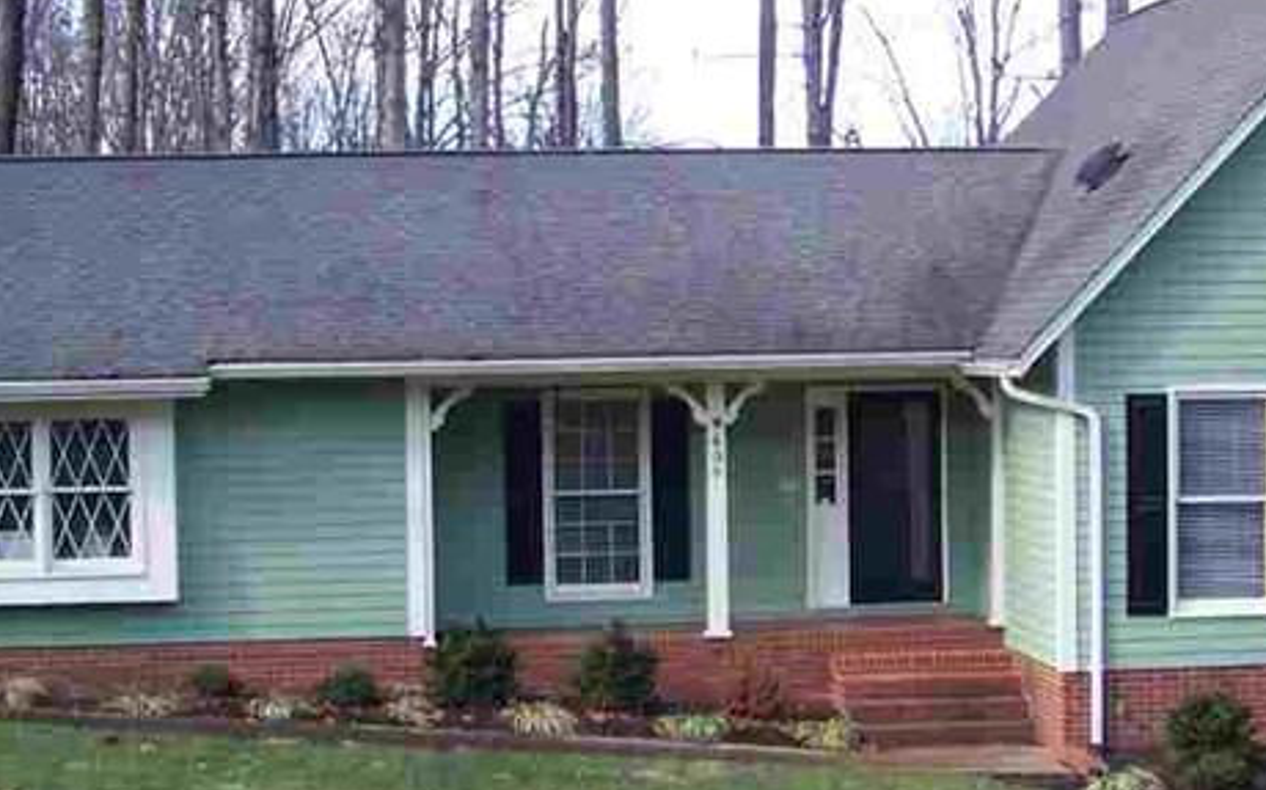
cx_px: 757
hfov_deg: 24.3
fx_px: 2931
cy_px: 366
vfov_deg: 15.3
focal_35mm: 85
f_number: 2.8
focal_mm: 5.85
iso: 64
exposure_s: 1/125
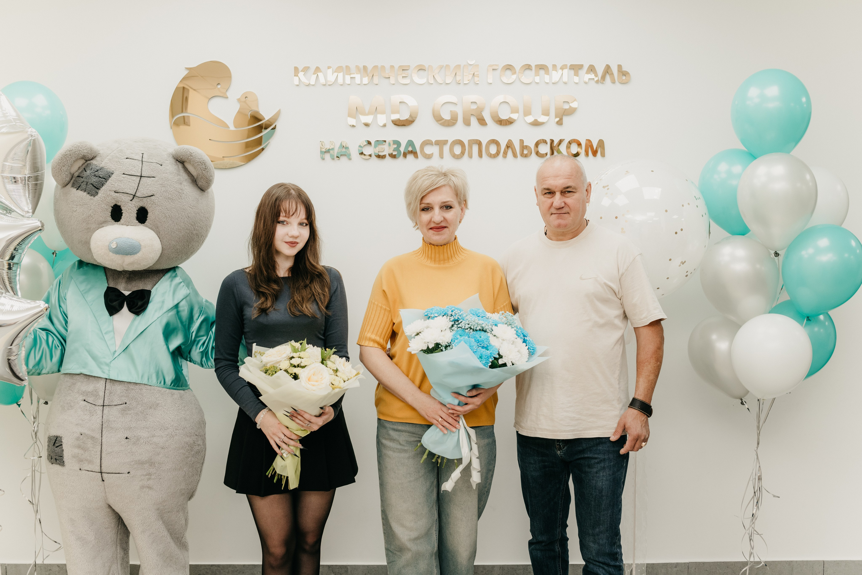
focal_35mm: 35
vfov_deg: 37.9
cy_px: 288
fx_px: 838
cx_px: 431
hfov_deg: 54.4
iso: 400
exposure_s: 1/160
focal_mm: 35
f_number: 4.5
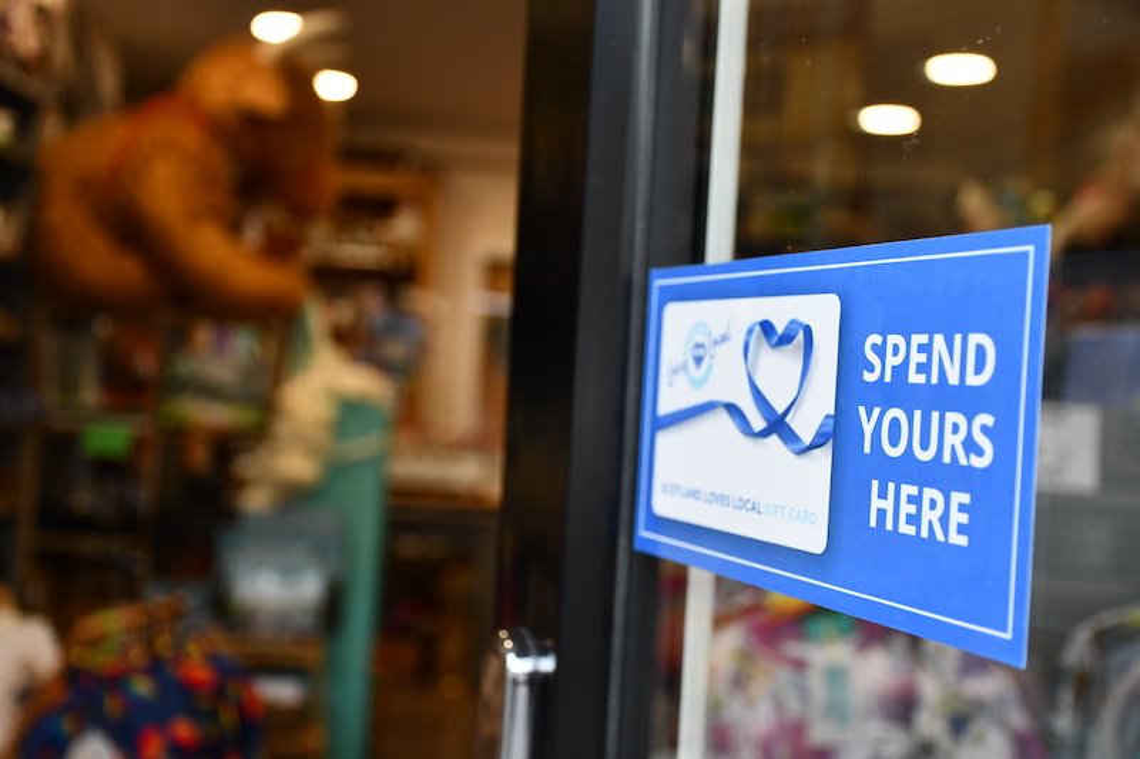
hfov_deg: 41.1
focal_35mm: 48
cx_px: 570
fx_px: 1520
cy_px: 380
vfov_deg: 28.1
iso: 800
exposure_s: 1/250
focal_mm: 32
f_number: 4
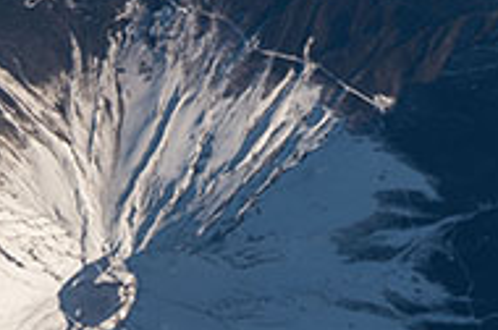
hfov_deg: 0.6
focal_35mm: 3332
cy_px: 338
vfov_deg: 0.4
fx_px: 46015
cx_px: 105
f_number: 13
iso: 400
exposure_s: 1/640
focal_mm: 1150
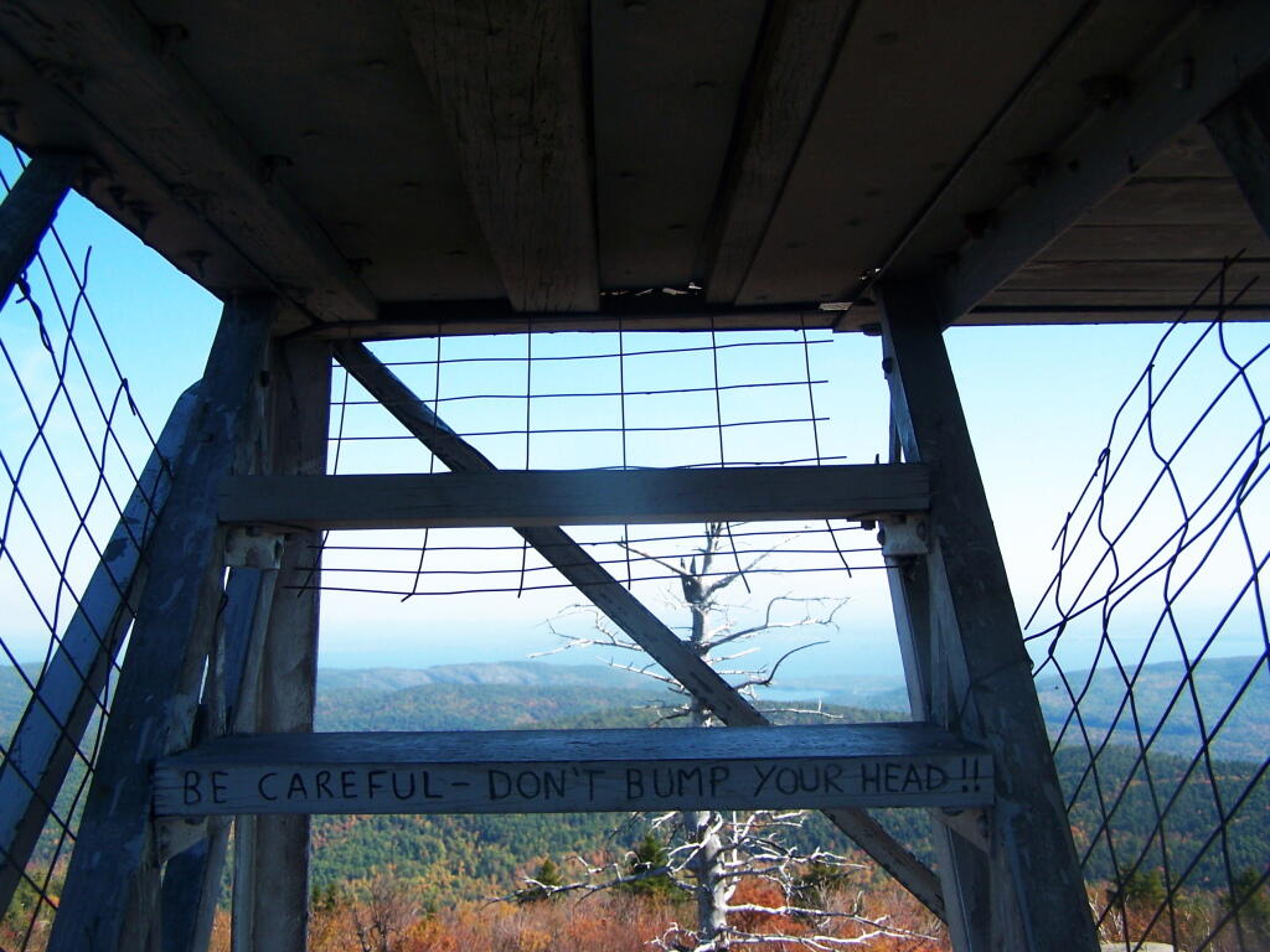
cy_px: 476
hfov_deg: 49.0
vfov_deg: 37.7
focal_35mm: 38
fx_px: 1394
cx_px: 635
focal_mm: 6.3
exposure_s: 1/800
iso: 80
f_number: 2.8
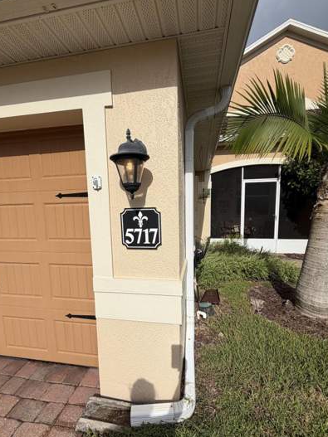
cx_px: 162
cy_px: 235
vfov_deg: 90.9
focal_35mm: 17
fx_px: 215
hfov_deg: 74.7
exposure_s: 1/1745
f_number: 2.2
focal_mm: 2.22
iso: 20
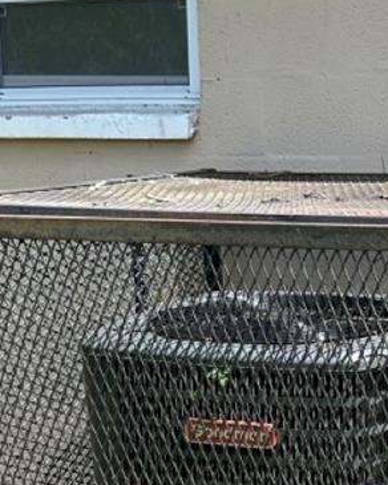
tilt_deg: -17.3
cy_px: 508
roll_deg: +0.5
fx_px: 1105
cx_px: 300
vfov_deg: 23.5
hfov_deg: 19.7
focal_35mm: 77
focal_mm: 6.86
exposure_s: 1/1541
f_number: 1.78
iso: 80
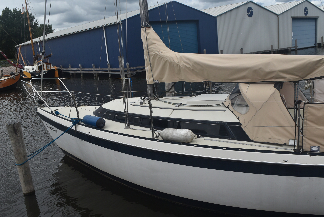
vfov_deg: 40.0
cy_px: 108
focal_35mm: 33
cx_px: 162
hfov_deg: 57.2
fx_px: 297
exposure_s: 1/400
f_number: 10
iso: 200
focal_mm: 22
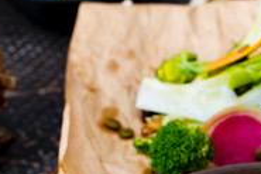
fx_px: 1253
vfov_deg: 7.8
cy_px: 213
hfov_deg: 11.6
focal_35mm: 173
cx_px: 316
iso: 31
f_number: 5.6
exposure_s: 1/250
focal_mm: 50
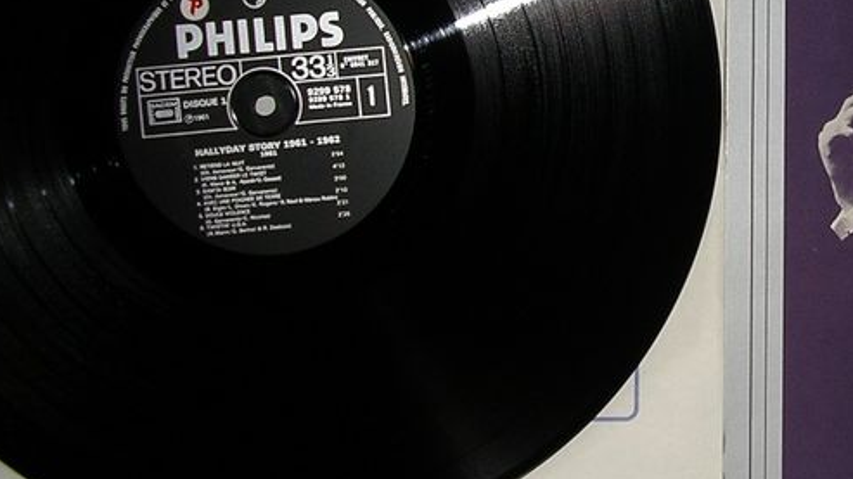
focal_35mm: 84
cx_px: 758
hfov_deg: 24.6
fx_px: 1899
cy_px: 28
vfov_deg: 14.2
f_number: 2.9
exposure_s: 1/60
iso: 50
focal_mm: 5.8
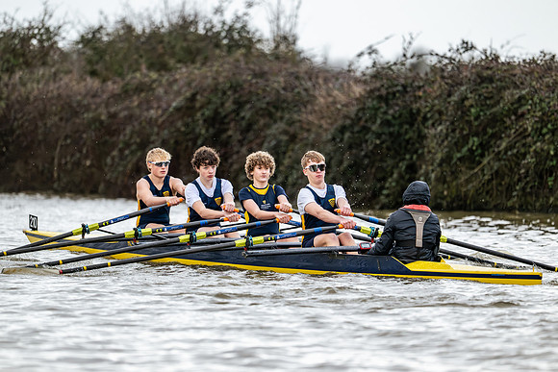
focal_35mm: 410
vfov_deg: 3.4
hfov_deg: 5.0
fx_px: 6364
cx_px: 282
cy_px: 181
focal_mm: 400
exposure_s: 1/1600
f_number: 4.5
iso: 3600
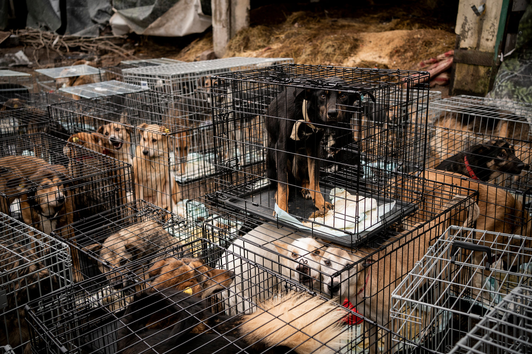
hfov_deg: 54.4
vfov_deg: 37.9
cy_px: 177
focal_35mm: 35
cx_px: 266
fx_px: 517
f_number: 4.5
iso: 400
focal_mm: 35
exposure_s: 1/1000
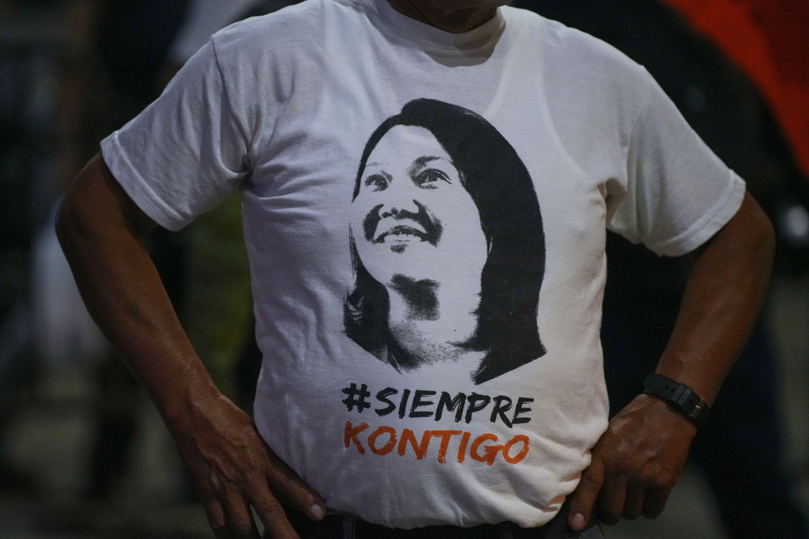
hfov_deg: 10.3
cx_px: 404
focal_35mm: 200
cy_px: 270
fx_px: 4493
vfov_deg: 6.9
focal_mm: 200
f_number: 3.5
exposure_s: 1/320
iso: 6400
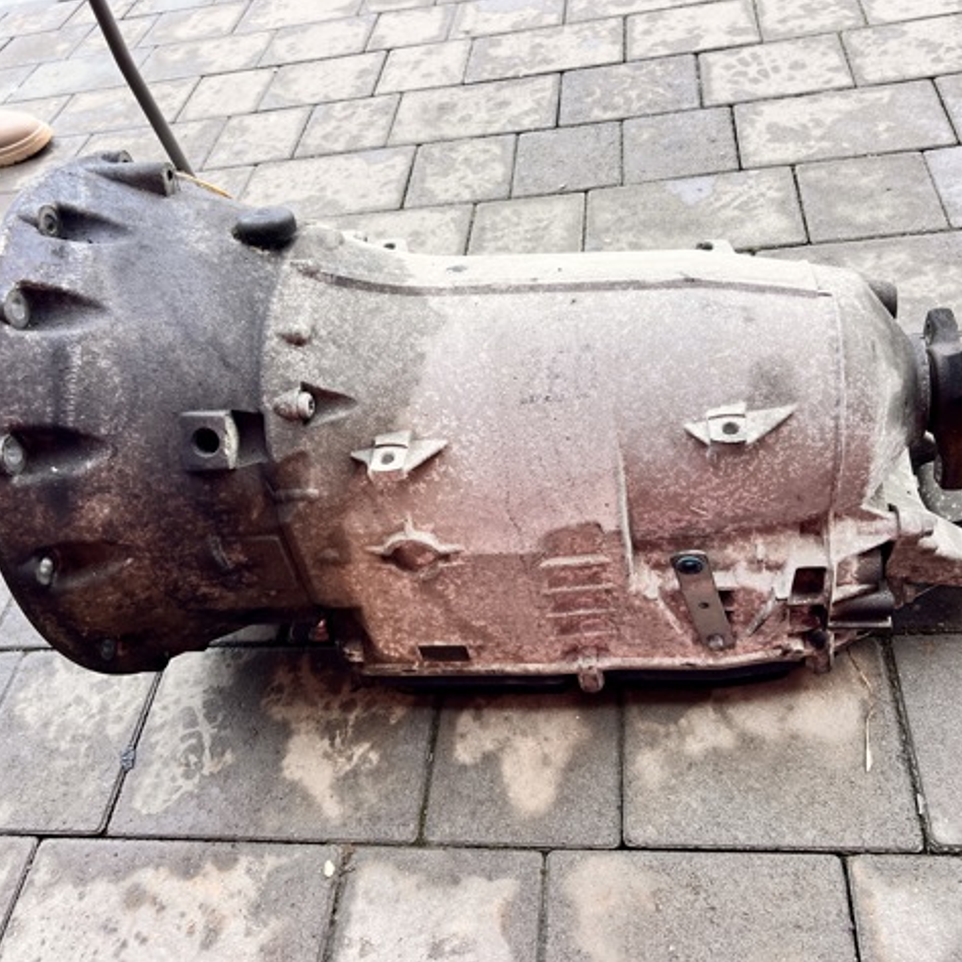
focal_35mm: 31
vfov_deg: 52.5
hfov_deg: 52.5
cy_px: 478
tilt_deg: -47.3
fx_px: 975
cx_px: 479
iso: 100
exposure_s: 1/121
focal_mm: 5.7
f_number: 1.5
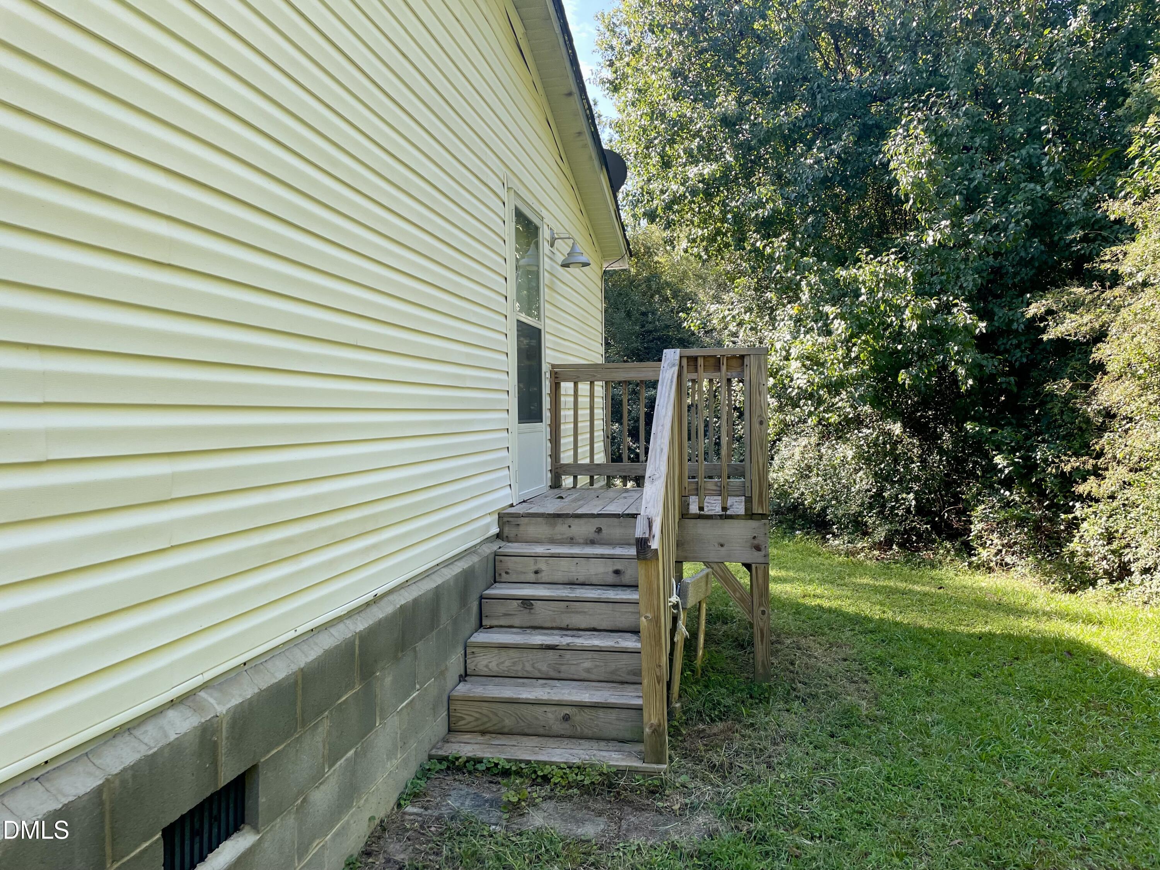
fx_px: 871
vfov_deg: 53.1
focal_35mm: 26
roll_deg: -0.1
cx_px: 580
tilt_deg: -0.1
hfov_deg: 67.3
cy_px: 435
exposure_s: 1/374
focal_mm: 4.2
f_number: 1.6
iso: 32
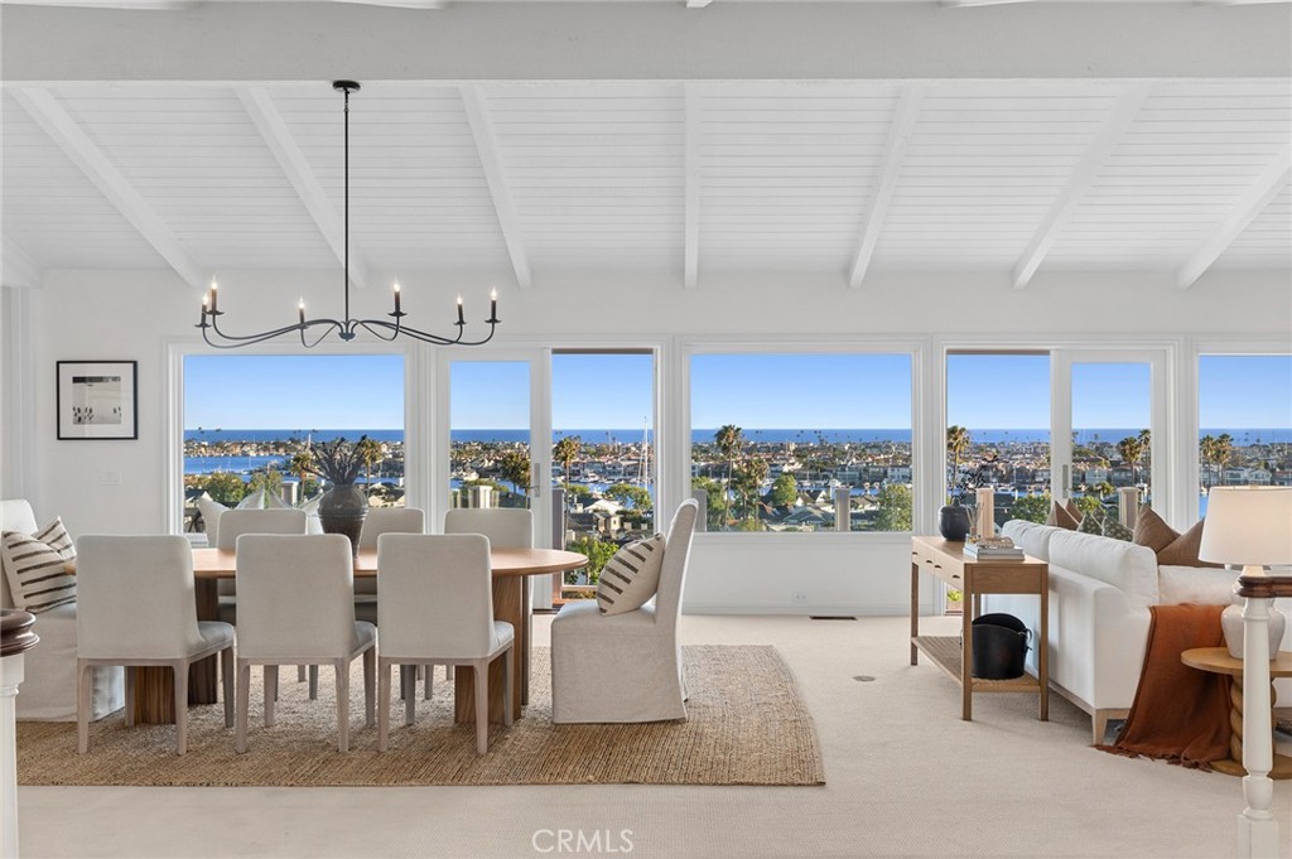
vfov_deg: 39.9
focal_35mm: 33
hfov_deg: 57.3
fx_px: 1183
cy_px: 430
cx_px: 646
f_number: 9
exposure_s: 1/13
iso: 125
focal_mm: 33
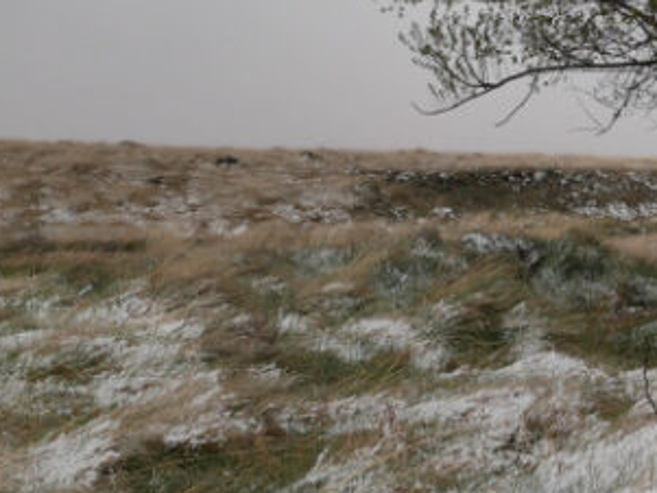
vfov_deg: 14.0
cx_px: 915
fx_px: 1937
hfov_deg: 17.7
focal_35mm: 102
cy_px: -144
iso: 200
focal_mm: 15
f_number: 4.5
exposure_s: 1/500
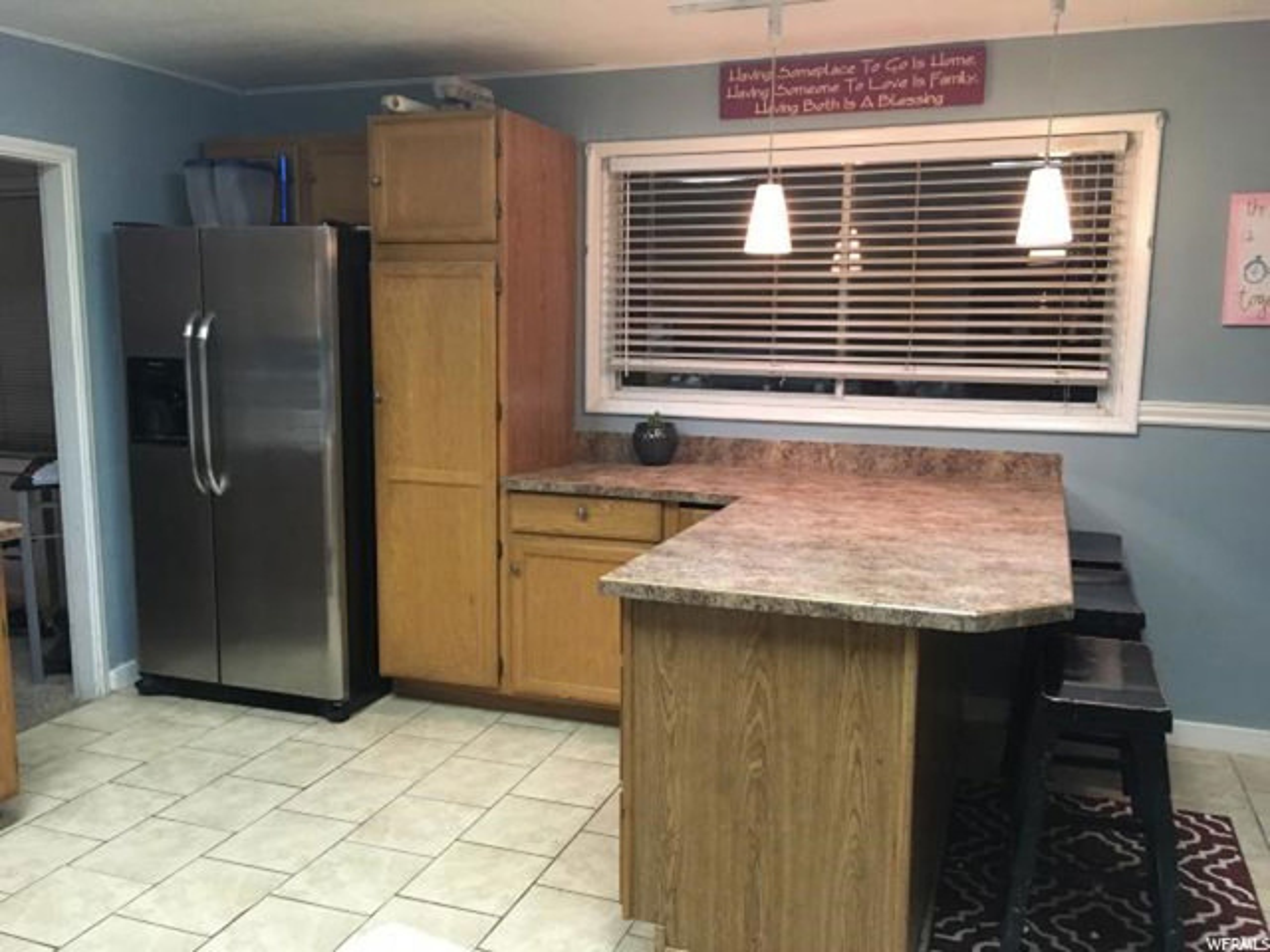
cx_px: 635
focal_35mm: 29
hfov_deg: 61.7
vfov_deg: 48.2
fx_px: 1064
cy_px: 476
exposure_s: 1/30
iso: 200
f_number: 2.2
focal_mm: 4.15
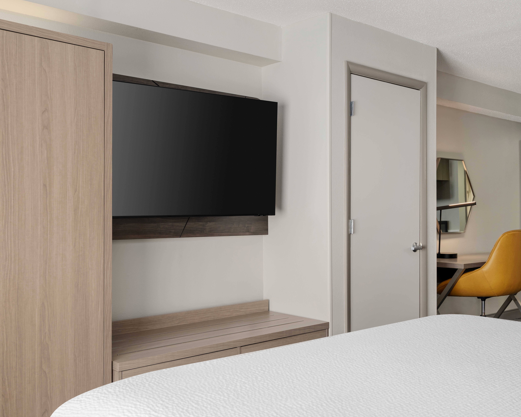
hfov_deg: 47.9
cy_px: 212
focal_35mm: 38
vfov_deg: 39.2
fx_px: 586
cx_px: 270
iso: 200
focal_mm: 33
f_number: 8
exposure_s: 1/60
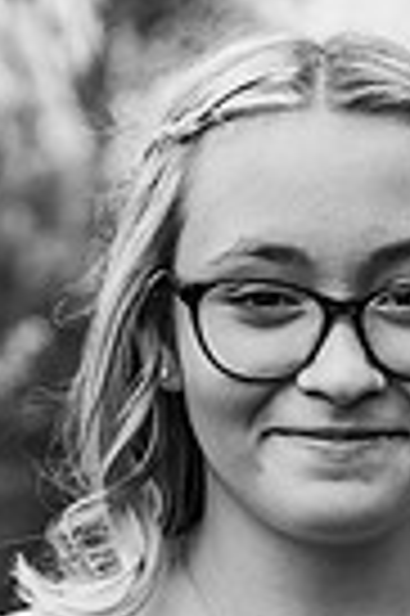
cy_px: 715
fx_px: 2637
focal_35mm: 154
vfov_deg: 13.0
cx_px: 318
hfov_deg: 8.9
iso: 200
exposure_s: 1/1000
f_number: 3.2
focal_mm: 47
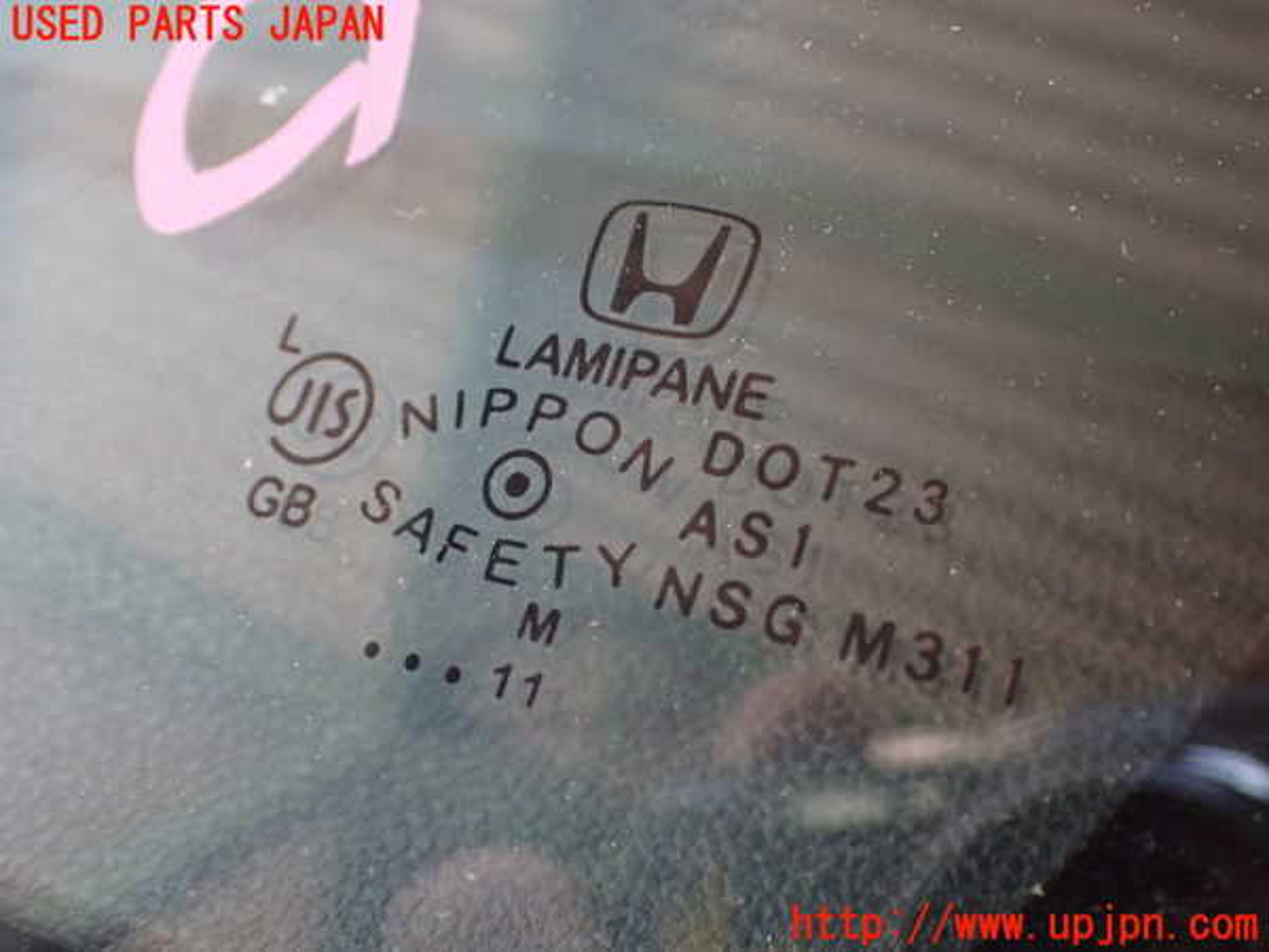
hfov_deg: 45.8
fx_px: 1503
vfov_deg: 35.1
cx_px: 634
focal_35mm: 41
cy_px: 476
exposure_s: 1/100
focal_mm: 7.31
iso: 800
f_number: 2.8
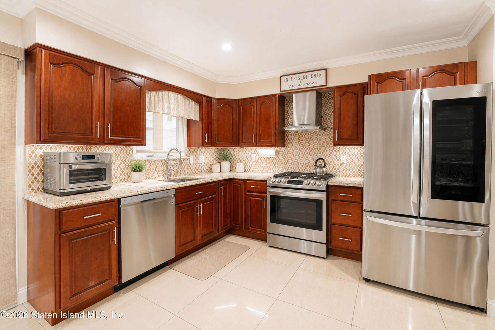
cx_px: 248
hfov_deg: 100.4
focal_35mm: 15
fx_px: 206
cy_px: 165
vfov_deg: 77.3
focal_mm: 10
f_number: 2.8
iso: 100
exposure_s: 1/10
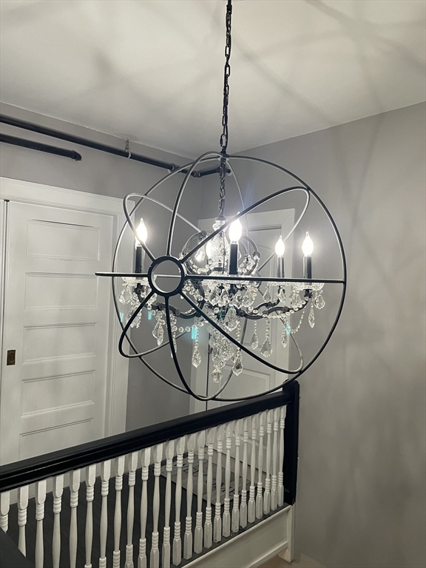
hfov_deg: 53.1
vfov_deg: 67.3
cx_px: 213
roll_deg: -2.7
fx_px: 427
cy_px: 284
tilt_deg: +0.0
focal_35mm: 26
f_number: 1.6
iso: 100
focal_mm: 4.2
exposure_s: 1/60
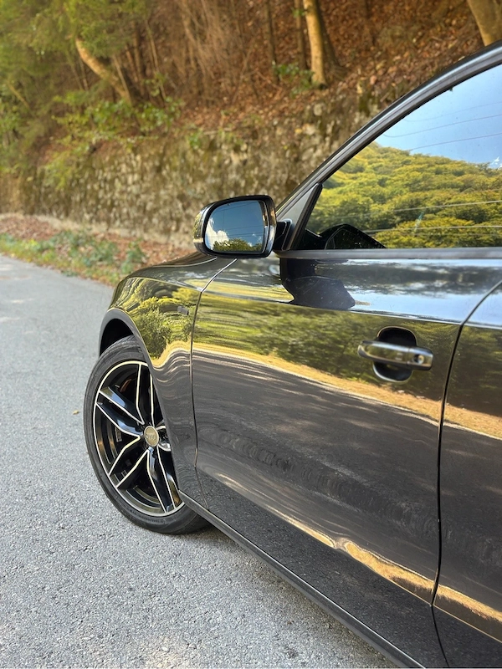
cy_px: 334
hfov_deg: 30.3
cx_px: 251
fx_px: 928
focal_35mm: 48
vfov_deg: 39.7
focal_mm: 6.86
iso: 64
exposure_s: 1/154
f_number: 1.78
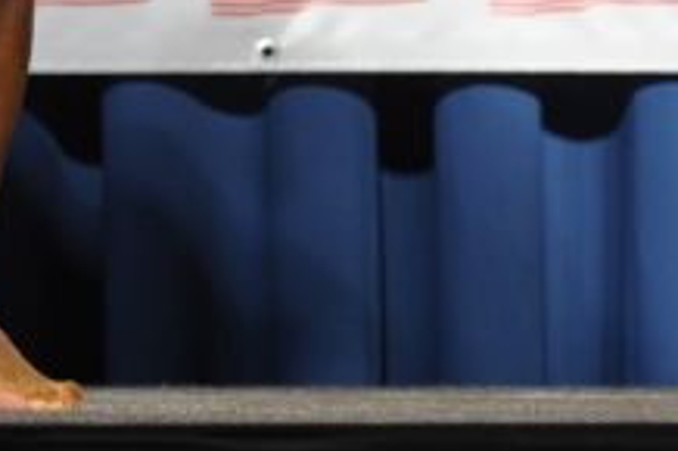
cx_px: -267
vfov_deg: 2.7
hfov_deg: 4.1
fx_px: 9503
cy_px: -622
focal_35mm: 505
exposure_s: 1/320
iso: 800
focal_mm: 100
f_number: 4
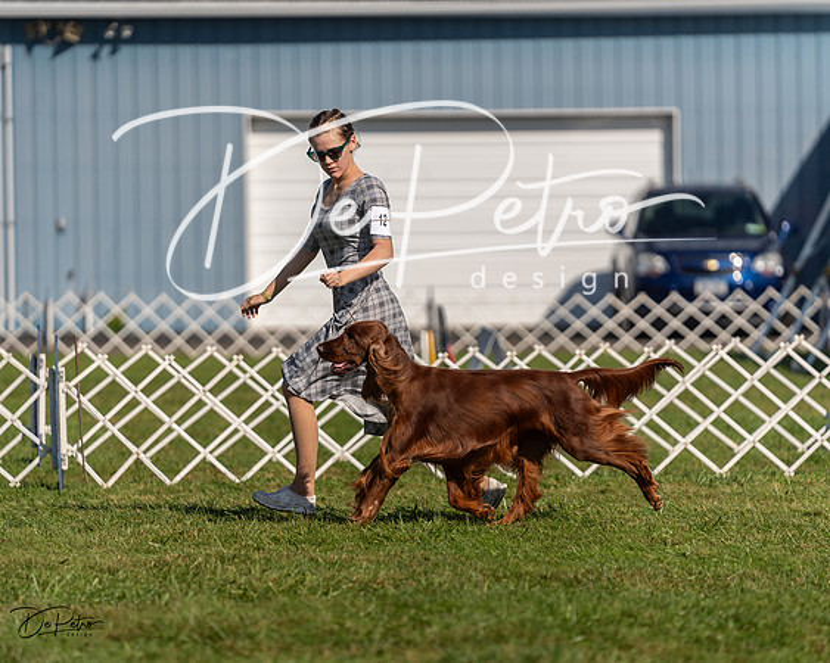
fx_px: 5531
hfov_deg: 8.6
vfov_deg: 6.9
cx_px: 415
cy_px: 332
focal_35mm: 225
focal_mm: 200
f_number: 3.2
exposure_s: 1/3200
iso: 100
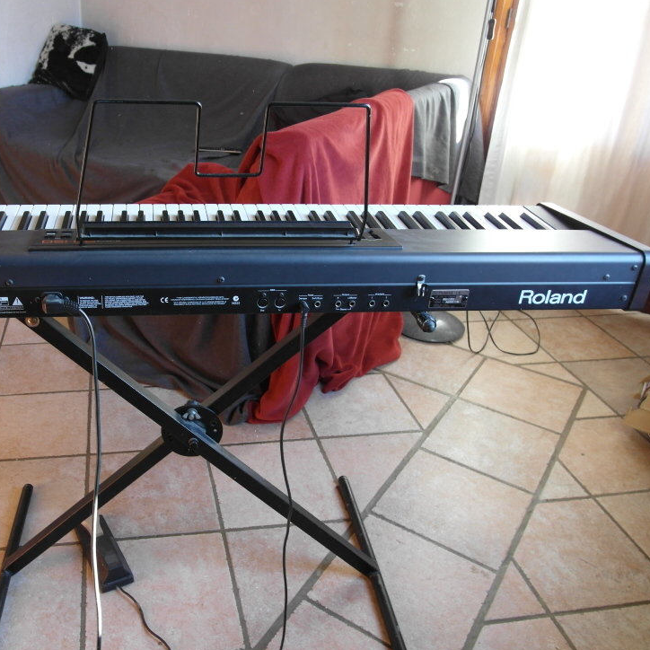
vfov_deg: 54.0
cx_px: 209
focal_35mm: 30
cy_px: 311
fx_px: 637
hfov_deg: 52.8
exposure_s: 1/45
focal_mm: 5.2
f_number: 2.5
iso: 160
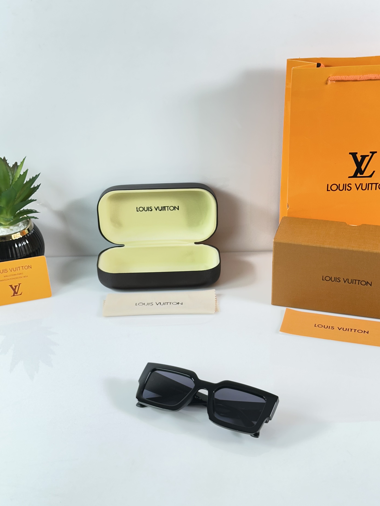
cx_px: 202
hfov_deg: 28.0
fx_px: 761
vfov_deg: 36.8
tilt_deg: -28.2
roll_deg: +0.9
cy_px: 257
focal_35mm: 52
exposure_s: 1/50
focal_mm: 6.86
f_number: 1.78
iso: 50
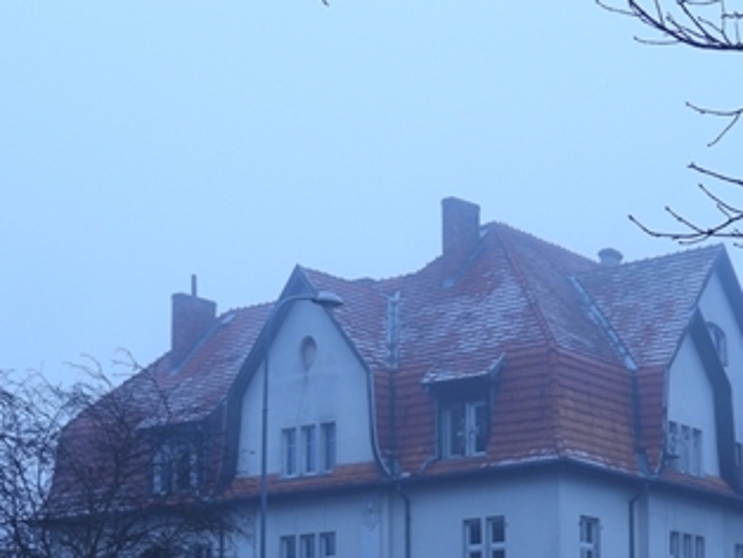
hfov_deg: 23.3
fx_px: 1804
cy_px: 515
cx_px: 379
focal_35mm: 84
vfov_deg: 17.3
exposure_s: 1/80
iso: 100
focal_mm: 7.9
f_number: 3.2
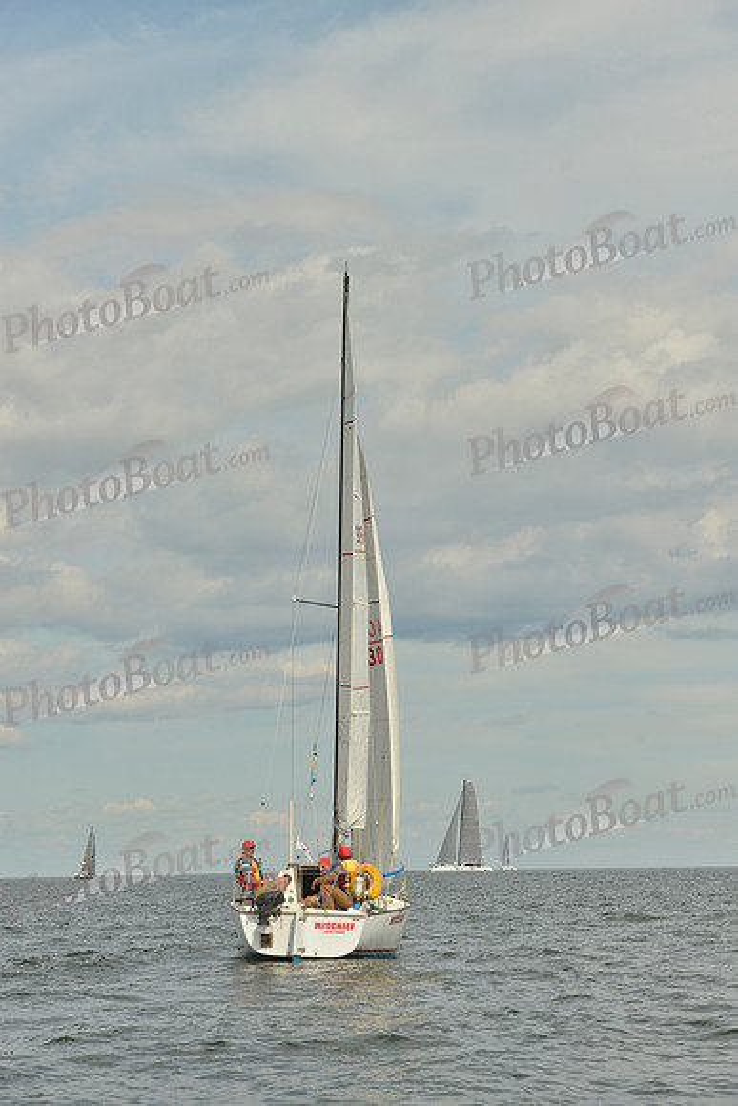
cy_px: 553
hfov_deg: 14.4
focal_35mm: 95
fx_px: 2919
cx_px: 369
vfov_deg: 21.5
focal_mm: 95
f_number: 8
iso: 200
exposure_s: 1/1000
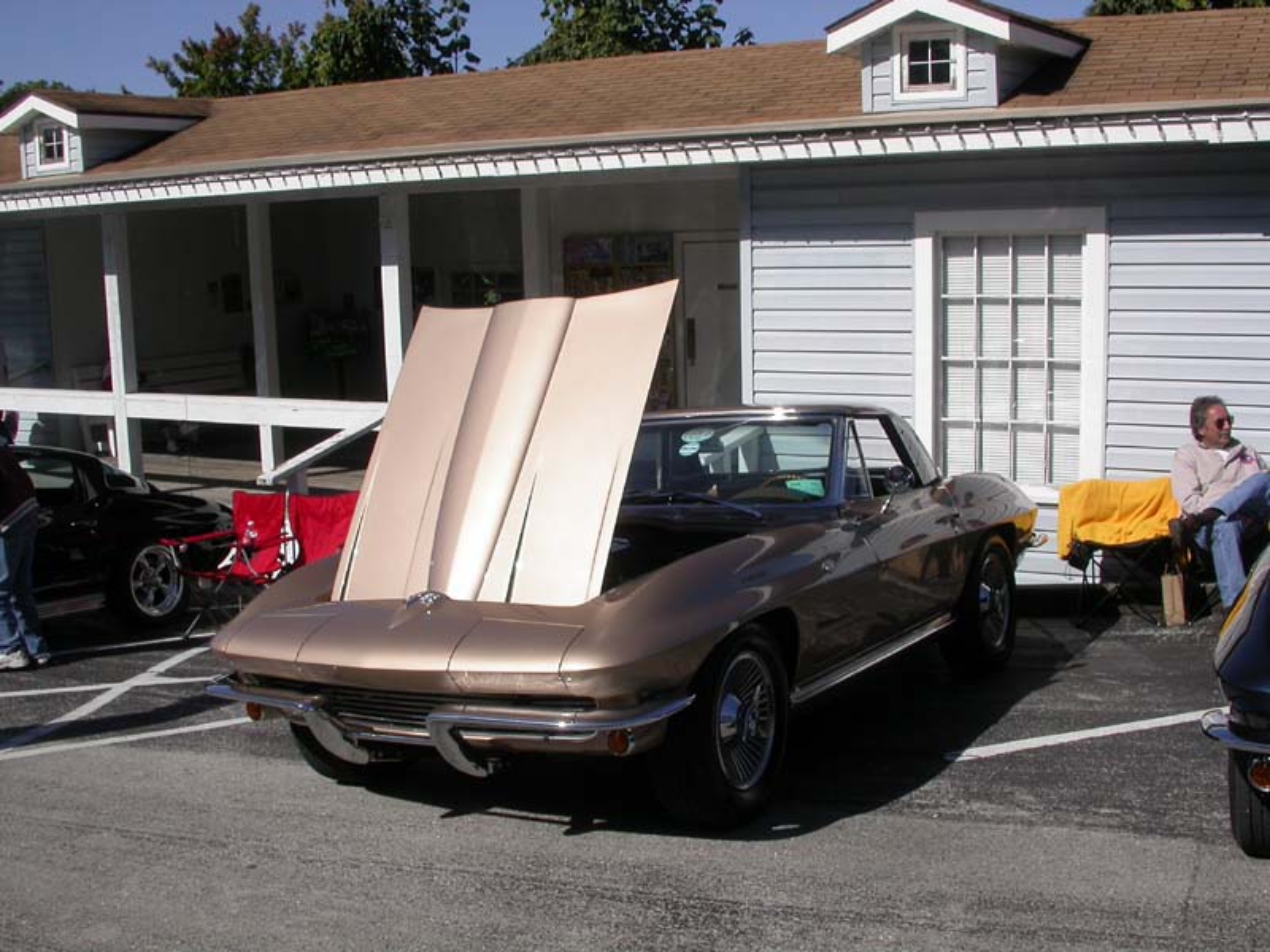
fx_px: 1394
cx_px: 635
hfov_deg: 49.0
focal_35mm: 38
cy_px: 476
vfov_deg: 37.7
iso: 100
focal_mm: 7.85
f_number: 7.5
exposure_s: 1/589
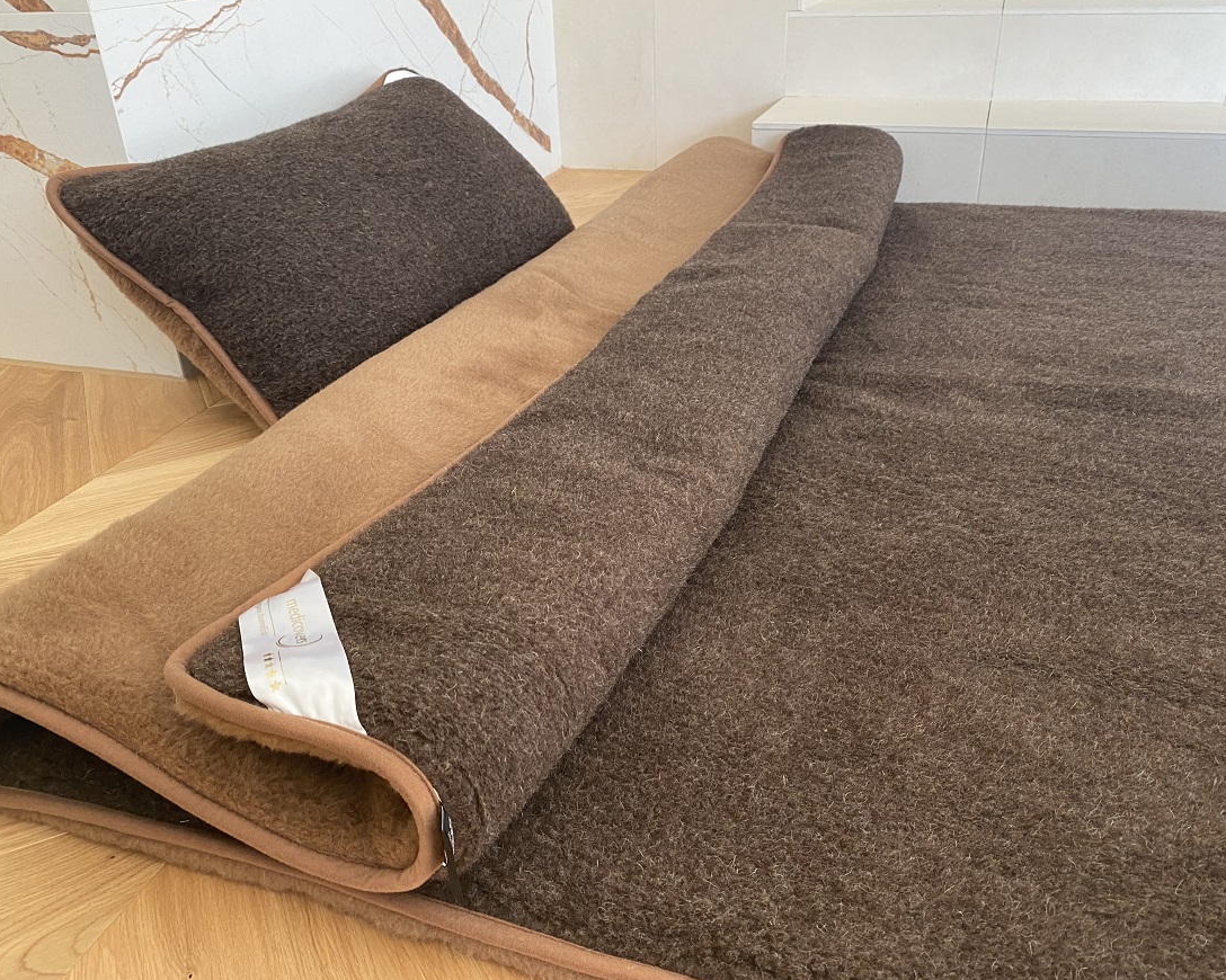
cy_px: 481
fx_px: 1016
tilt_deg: -29.2
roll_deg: +2.8
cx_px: 616
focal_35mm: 28
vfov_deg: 51.5
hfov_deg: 62.2
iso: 125
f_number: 1.8
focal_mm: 4.25
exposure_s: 1/75
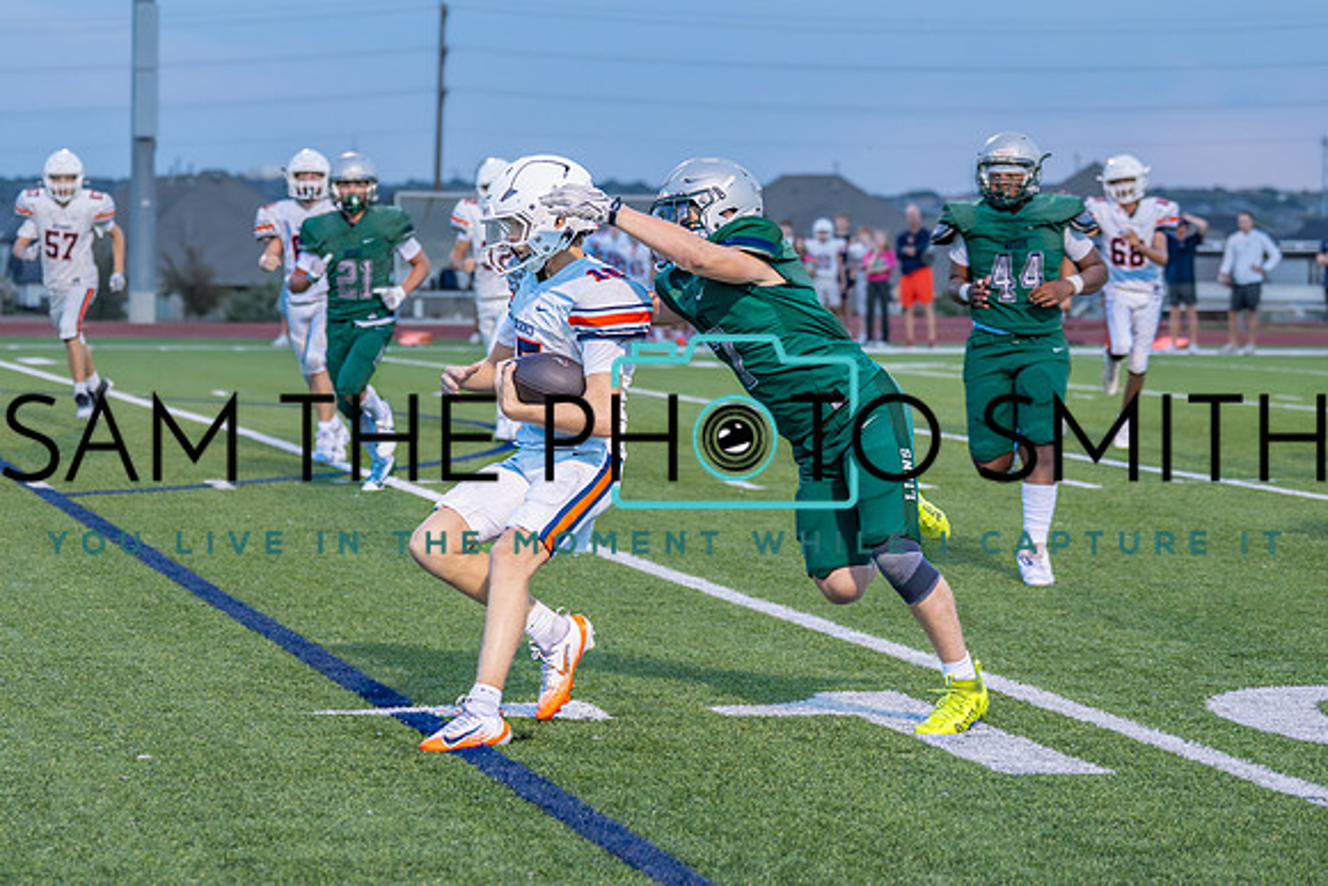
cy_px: 359
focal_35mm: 113
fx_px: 4169
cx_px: 561
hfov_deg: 18.1
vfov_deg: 12.1
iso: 1600
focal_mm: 70
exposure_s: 1/1000
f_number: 2.8
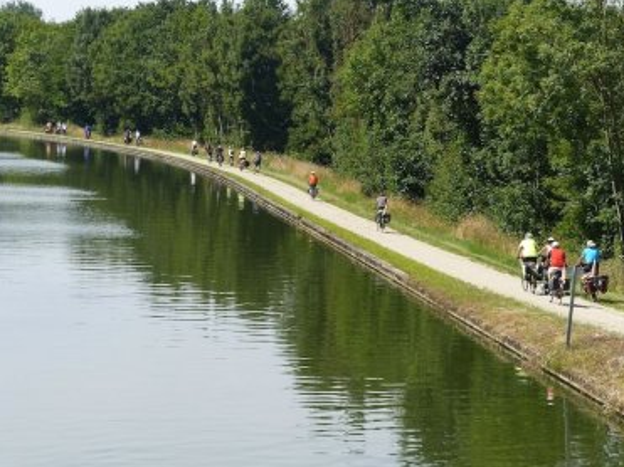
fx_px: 2217
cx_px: 256
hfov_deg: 16.0
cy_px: 180
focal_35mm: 123
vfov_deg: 12.0
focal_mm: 16
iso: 100
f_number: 4
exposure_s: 1/640
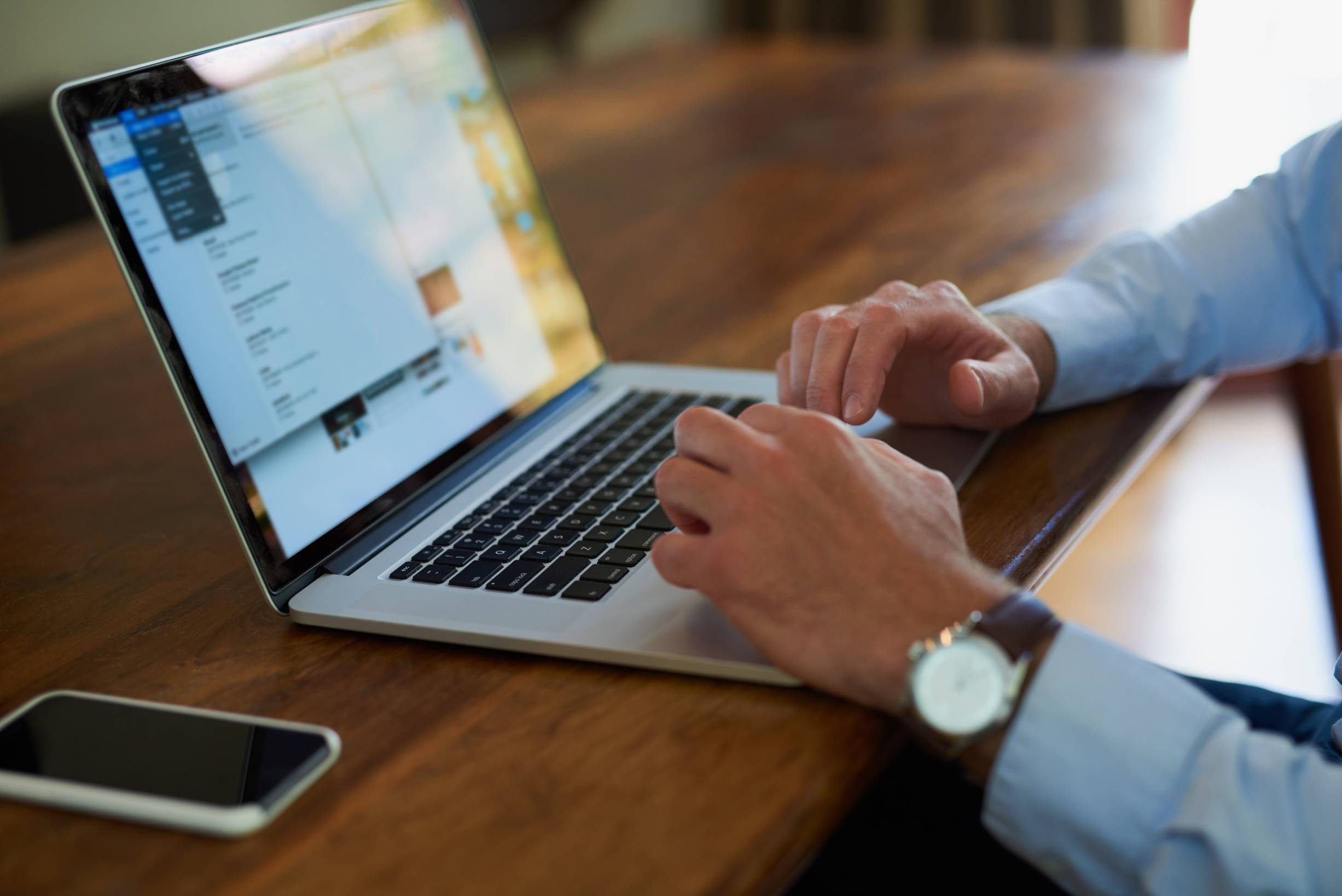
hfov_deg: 39.6
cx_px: 671
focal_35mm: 50
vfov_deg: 27.0
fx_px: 1864
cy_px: 448
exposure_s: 1/200
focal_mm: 50
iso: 250
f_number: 2
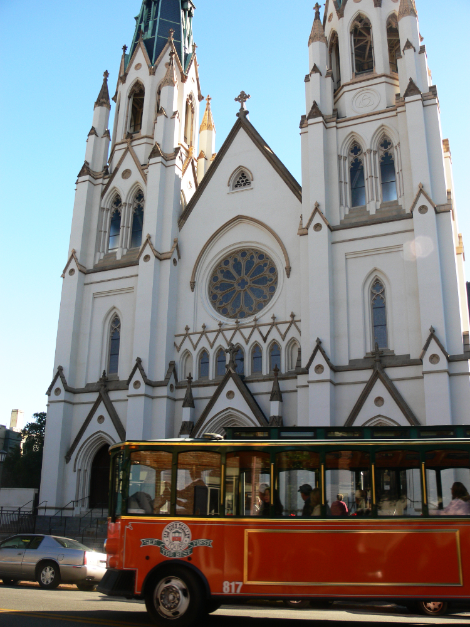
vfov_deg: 52.6
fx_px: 634
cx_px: 235
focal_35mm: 35
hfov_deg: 40.7
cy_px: 314
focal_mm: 7.4
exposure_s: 1/125
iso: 80
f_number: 4
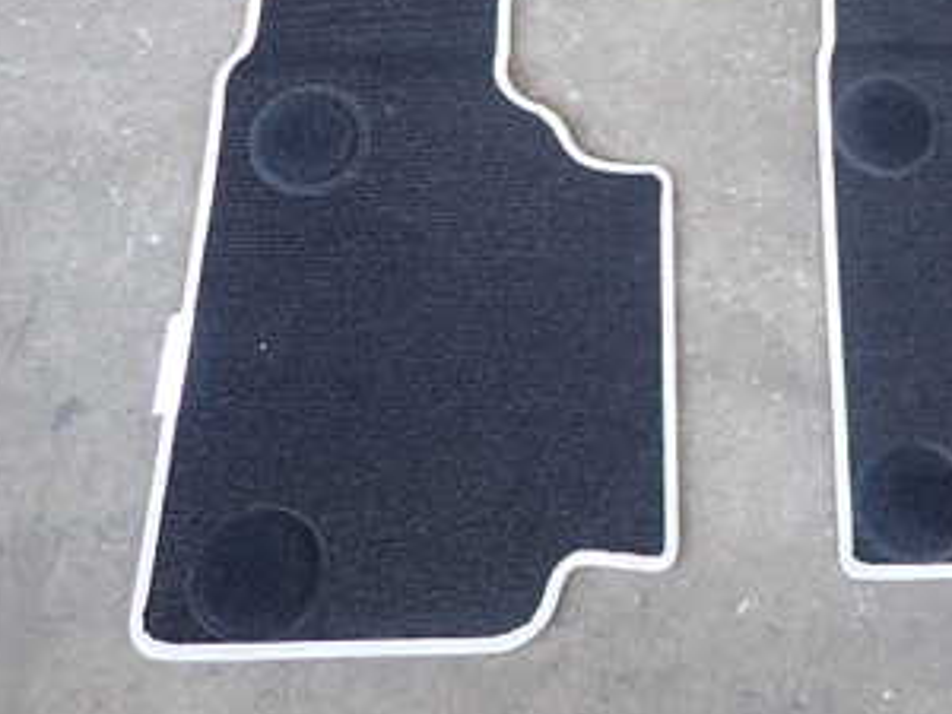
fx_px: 1375
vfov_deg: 28.3
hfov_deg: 36.7
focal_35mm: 50
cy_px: 108
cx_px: 774
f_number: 2
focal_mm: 4.5
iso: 200
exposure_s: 1/50
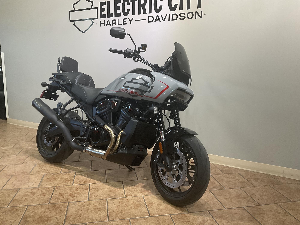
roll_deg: -0.8
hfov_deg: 61.7
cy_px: 112
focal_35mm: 29
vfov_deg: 48.2
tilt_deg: -10.9
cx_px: 150
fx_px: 251
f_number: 1.8
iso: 64
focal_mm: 3
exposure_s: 1/60
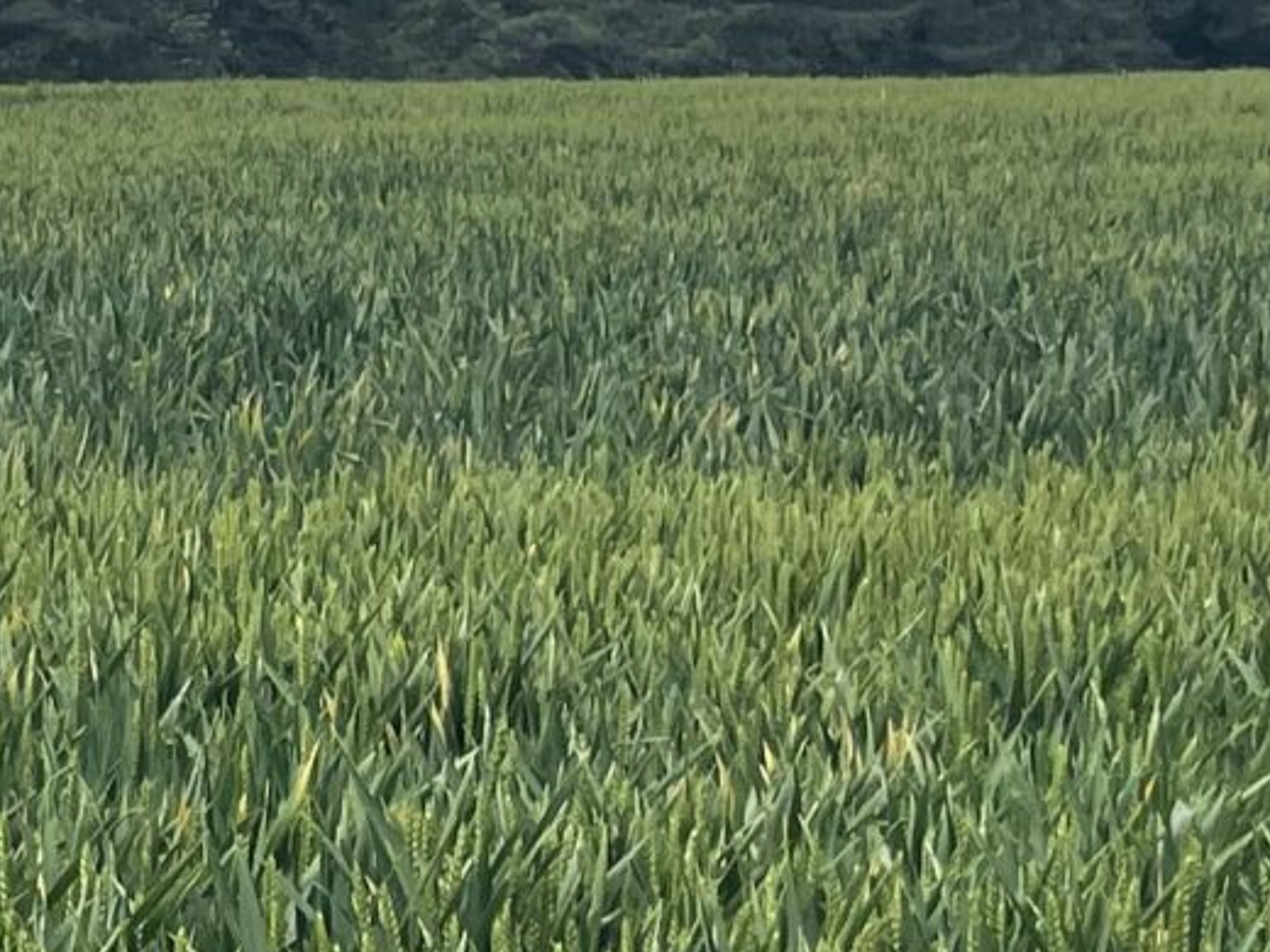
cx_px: -1766
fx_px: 4696
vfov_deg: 11.5
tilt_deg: -1.1
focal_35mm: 128
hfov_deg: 12.3
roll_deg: -2.1
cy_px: 156
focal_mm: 4.2
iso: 32
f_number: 1.6
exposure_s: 1/3509
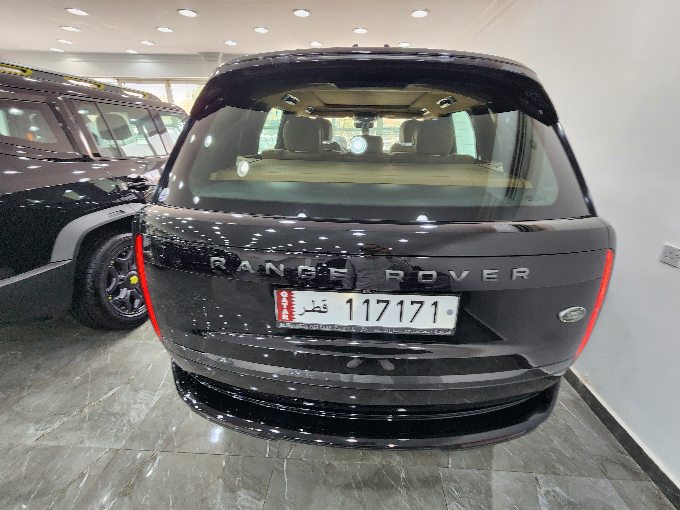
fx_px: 255
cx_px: 340
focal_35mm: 13
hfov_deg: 106.2
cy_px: 255
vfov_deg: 89.9
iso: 80
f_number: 2.2
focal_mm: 2.2
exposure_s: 1/50
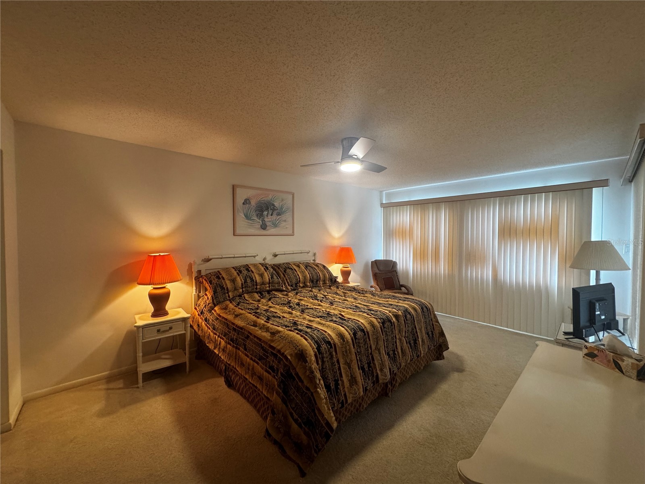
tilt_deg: -2.1
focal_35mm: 14
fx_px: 261
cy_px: 242
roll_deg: -0.4
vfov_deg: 85.7
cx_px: 322
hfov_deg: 102.1
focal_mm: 2.22
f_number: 2.2
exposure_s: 1/100
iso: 320
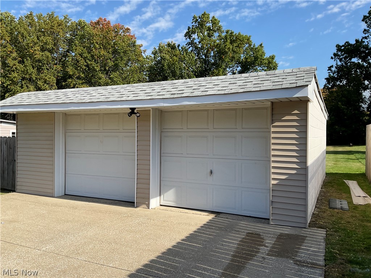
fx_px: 311
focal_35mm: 29
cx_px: 186
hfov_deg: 61.7
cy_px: 139
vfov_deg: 48.2
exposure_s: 1/1534
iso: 16
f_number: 1.8
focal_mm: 3
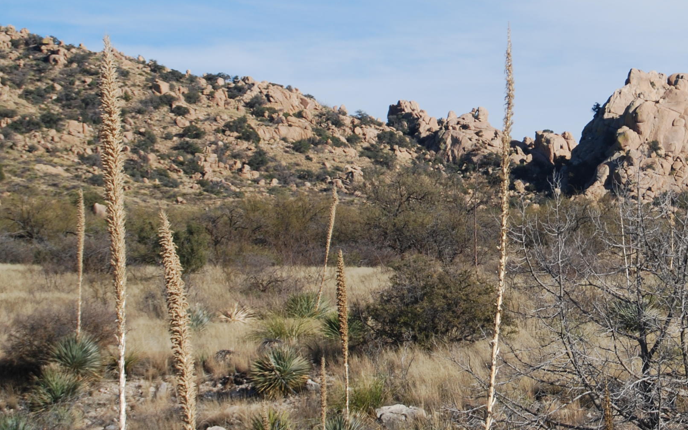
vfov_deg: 8.3
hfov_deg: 13.3
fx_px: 2943
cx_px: 579
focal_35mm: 157
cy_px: 79
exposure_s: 1/250
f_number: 8
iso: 100
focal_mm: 55
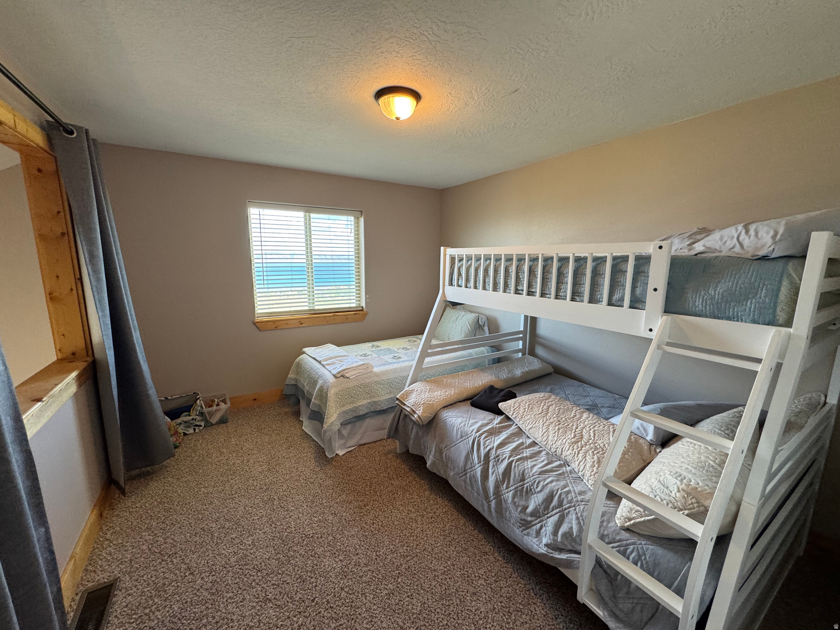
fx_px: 340
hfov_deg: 102.1
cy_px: 315
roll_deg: -0.4
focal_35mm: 14
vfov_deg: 85.7
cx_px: 420
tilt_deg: -9.4
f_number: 2.2
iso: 200
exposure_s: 1/120
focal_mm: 2.22
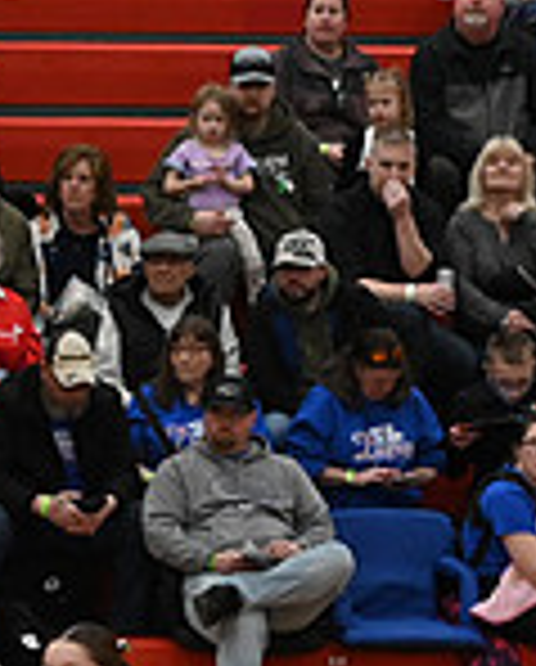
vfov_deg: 5.0
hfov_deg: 4.0
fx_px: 7611
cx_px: -743
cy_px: 722
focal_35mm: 385
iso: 3200
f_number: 4
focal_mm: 70
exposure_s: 1/400
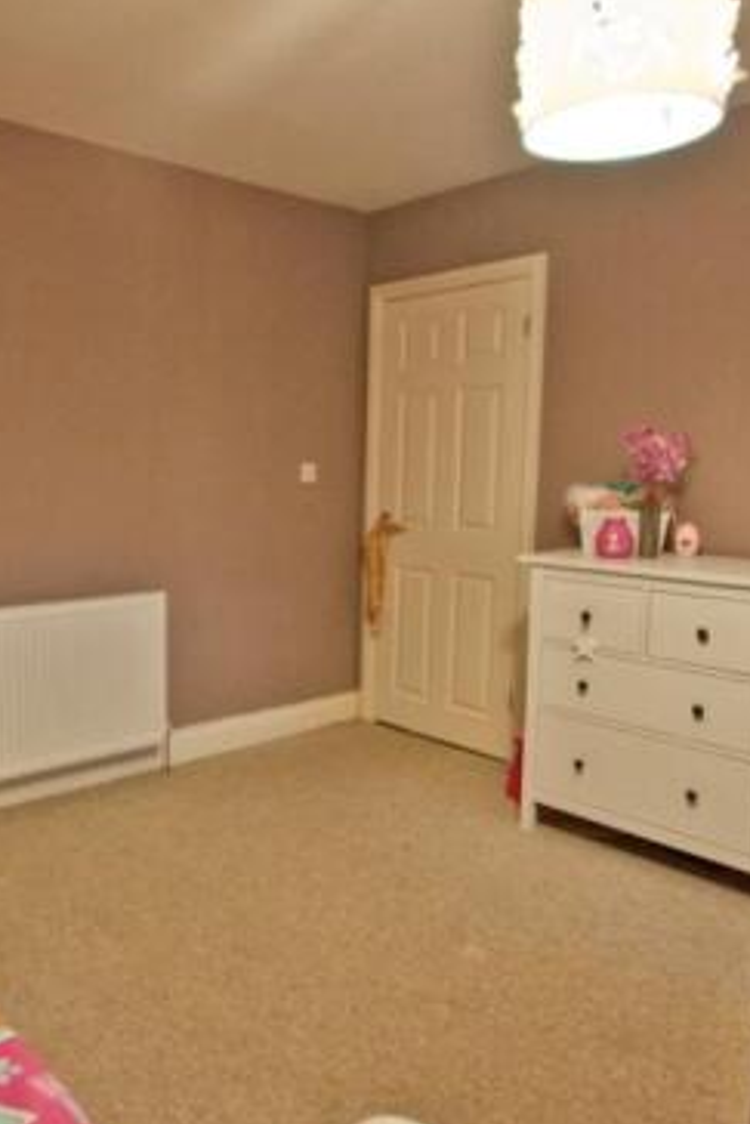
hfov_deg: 47.2
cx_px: 247
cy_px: 562
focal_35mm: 27
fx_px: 843
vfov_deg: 67.4
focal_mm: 10
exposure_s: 1/30
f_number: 3.5
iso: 800
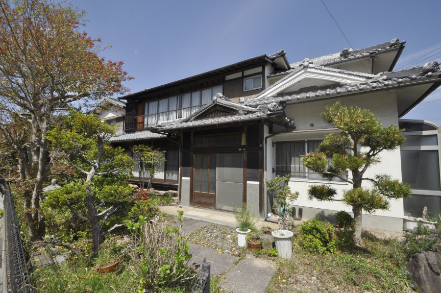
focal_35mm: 15
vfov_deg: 77.2
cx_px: 220
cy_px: 146
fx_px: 184
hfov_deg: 100.5
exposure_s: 1/200
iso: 200
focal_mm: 10
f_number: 16
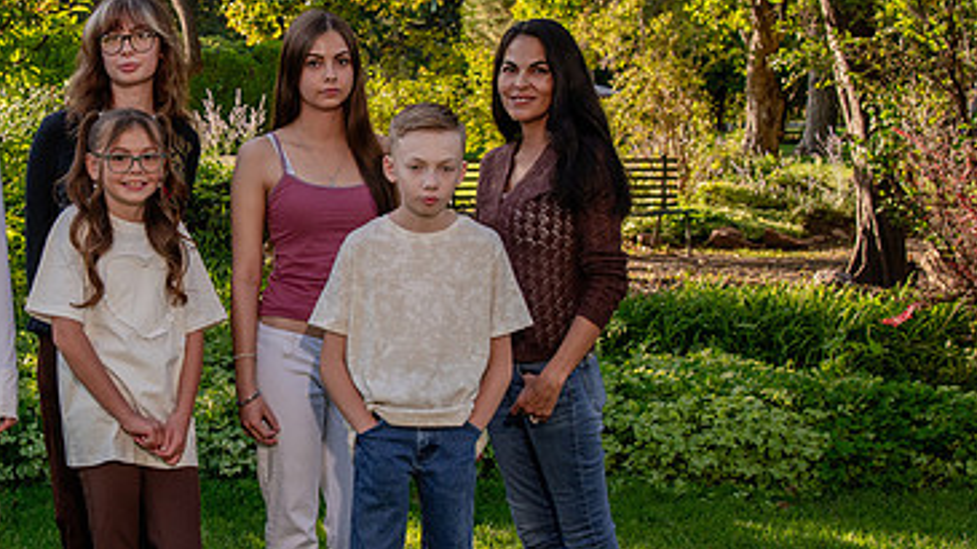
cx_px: 225
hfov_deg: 28.1
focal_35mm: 74
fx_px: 1916
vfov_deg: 16.3
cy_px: 252
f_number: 8
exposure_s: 1/250
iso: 500
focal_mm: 38
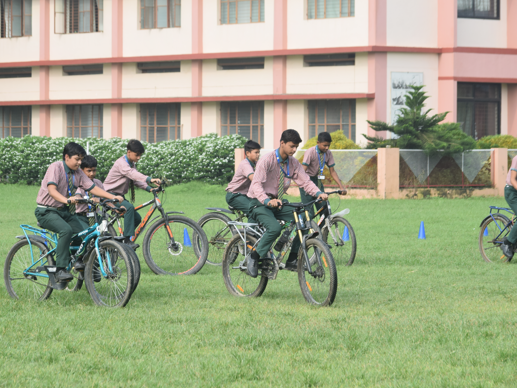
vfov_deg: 9.6
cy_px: 194
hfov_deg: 12.8
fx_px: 2308
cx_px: 230
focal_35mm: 155
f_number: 9
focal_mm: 95
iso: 200
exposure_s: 1/320
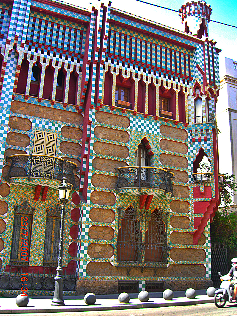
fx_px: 347
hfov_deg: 37.7
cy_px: 158
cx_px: 118
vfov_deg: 49.0
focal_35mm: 38
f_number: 2.8
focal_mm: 7.9
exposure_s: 1/160
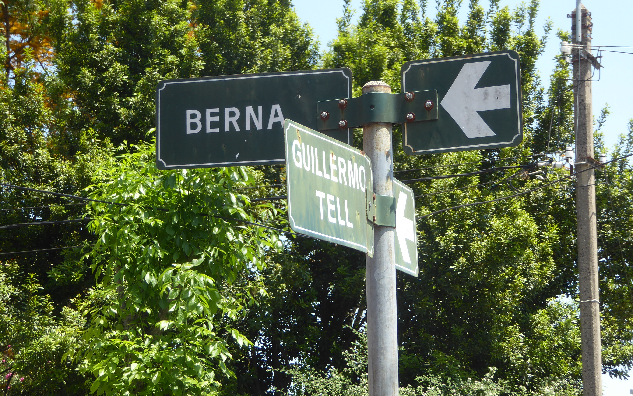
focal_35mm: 97
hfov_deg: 21.4
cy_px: 178
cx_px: 316
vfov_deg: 13.5
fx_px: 1673
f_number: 4.8
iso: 80
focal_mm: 15
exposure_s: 1/200
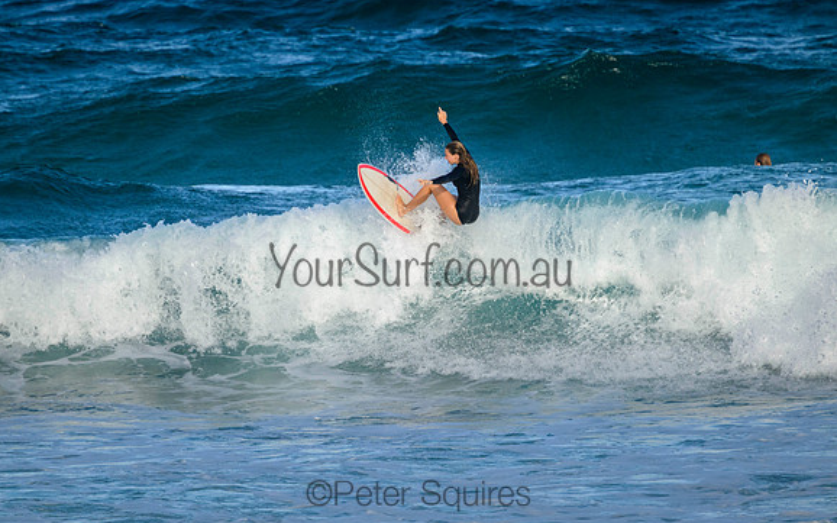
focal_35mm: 819
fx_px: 18679
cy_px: 253
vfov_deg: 1.6
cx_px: 418
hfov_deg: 2.6
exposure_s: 1/1600
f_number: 11
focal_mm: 800
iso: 1250
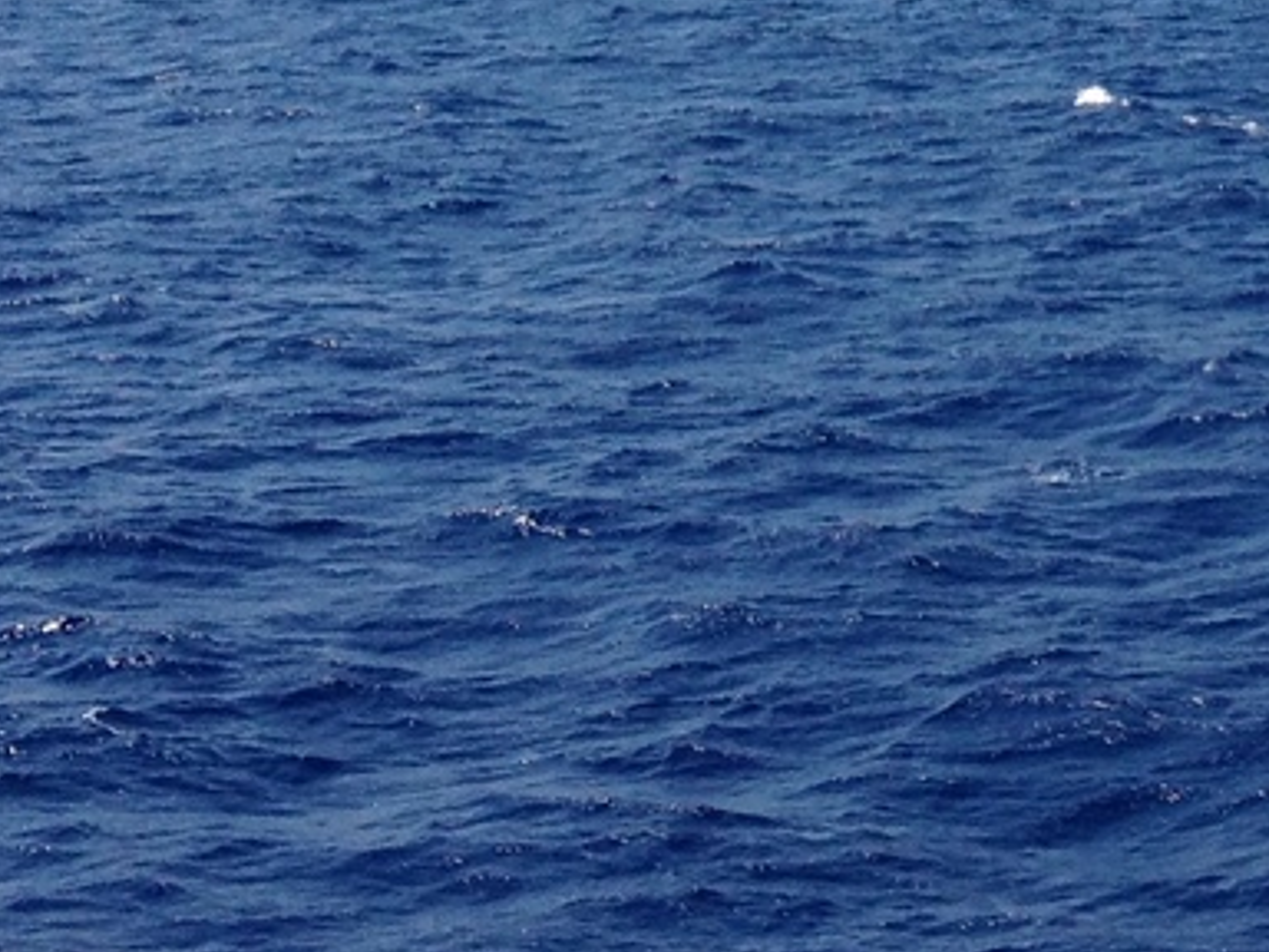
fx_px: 5352
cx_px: 1183
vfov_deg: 9.8
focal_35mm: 146
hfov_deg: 13.4
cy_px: -578
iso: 50
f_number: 2.4
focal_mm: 4.28
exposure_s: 1/2045
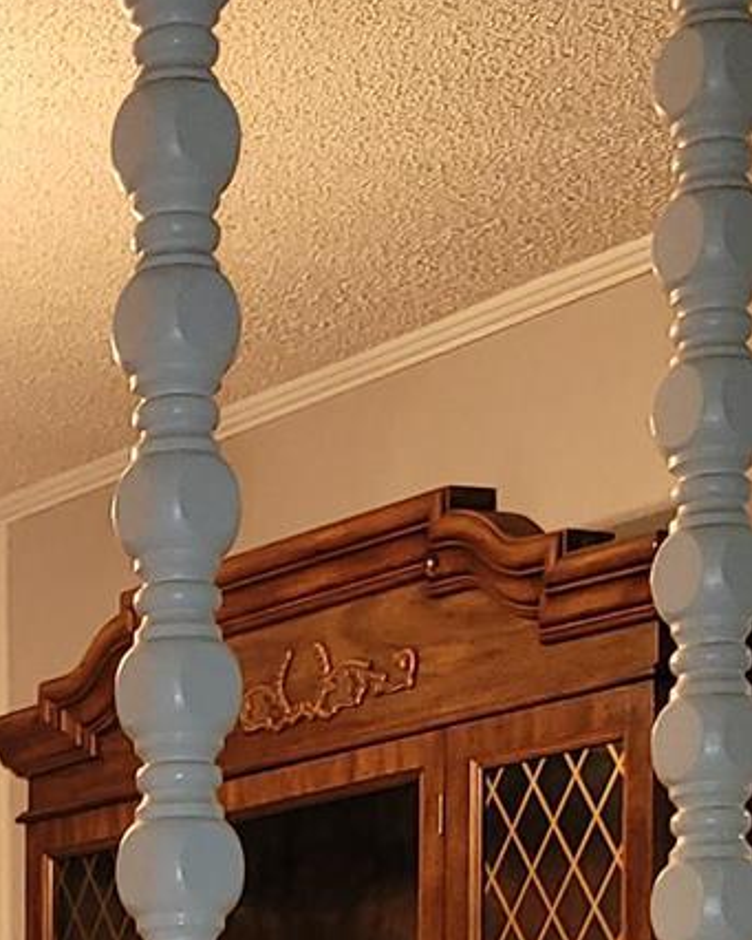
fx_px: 3393
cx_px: -126
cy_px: 1560
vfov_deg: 14.3
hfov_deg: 12.4
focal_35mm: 122
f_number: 1.8
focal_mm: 5.4
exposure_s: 1/24
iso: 125
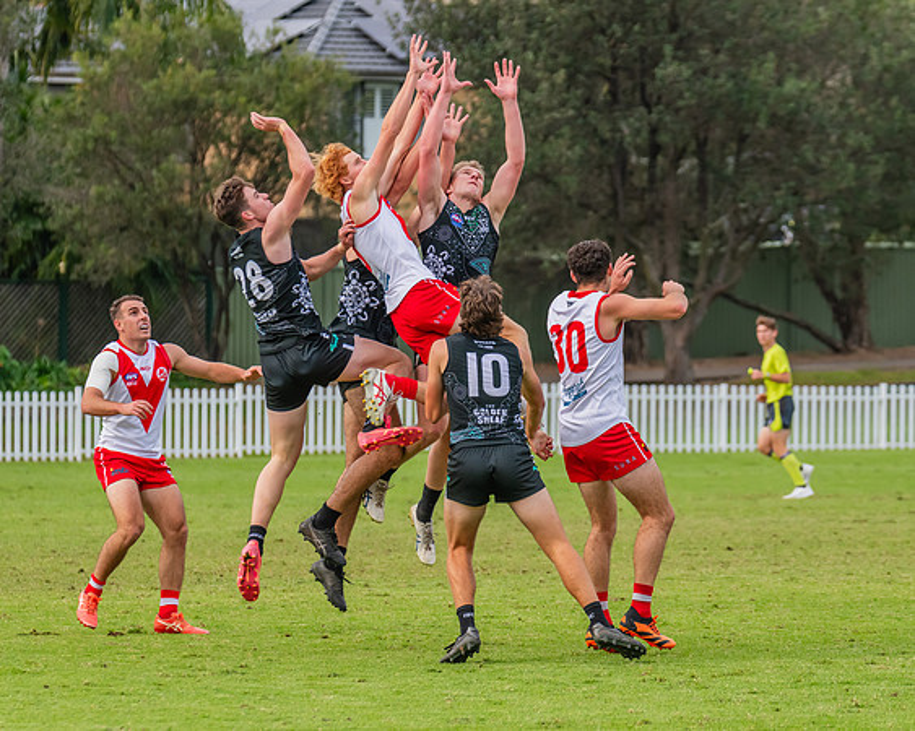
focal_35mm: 328
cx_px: 543
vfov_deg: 4.7
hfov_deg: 5.9
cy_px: 388
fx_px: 8886
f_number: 6.3
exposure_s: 1/1600
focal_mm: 240
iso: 800
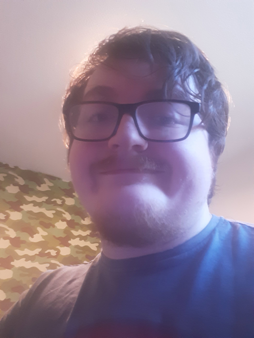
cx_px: 127
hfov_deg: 45.4
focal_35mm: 31
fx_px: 303
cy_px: 169
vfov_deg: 58.4
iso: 500
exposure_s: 1/10
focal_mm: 2.61
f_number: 2
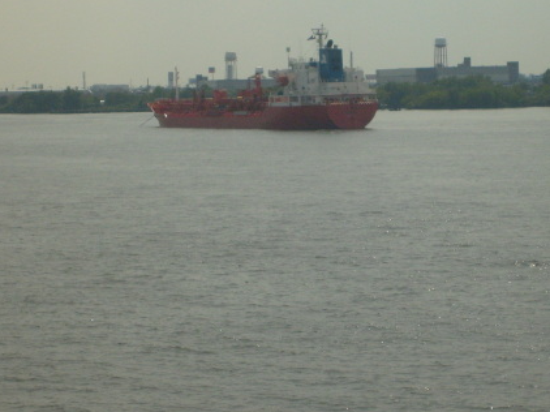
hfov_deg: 11.6
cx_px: 331
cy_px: 164
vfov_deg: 8.7
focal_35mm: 171
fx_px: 2715
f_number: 12.4
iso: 80
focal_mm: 17.4
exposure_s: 1/350
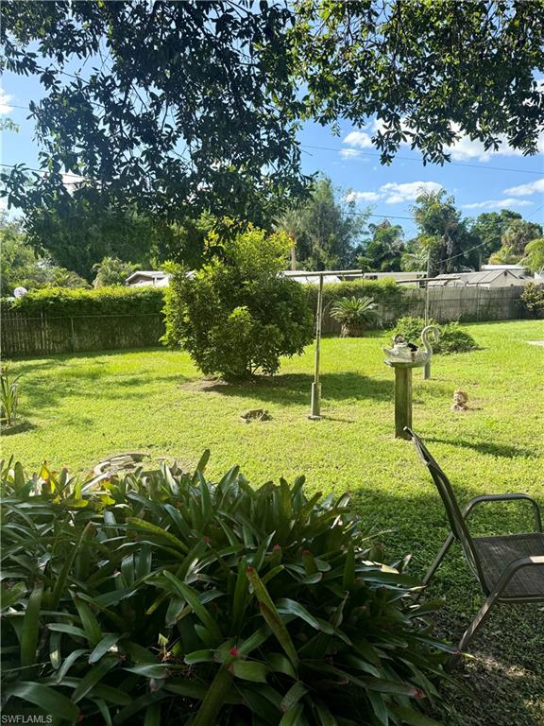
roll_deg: -1.2
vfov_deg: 71.6
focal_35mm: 24
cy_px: 363
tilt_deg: -4.5
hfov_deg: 56.8
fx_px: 503
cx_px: 272
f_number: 1.78
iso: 100
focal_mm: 6.76
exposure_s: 1/2169
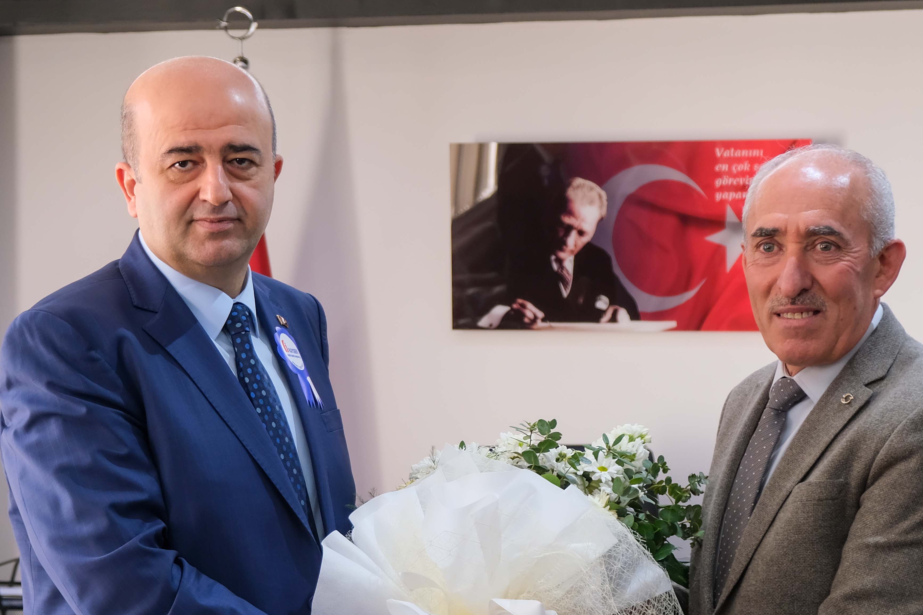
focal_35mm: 81
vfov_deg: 16.8
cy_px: 422
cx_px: 439
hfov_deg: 25.1
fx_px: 2076
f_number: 3.6
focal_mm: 30.2
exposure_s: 1/100
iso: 640
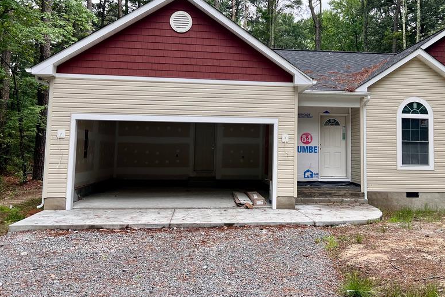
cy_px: 109
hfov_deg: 52.6
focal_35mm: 36
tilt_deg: +5.7
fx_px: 445
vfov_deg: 36.6
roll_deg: -0.7
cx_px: 276
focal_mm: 5.7
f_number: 1.5
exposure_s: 1/924
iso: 50
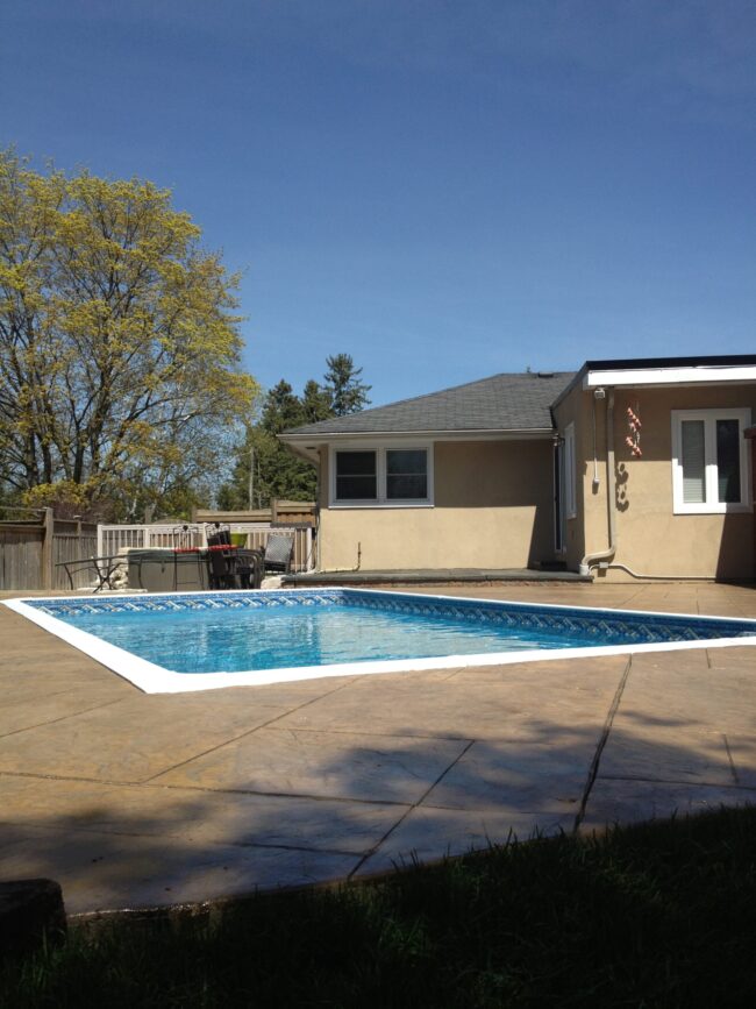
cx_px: 378
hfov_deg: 40.7
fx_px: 1019
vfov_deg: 52.6
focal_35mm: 35
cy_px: 504
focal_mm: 4.28
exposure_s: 1/1534
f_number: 2.4
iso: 50
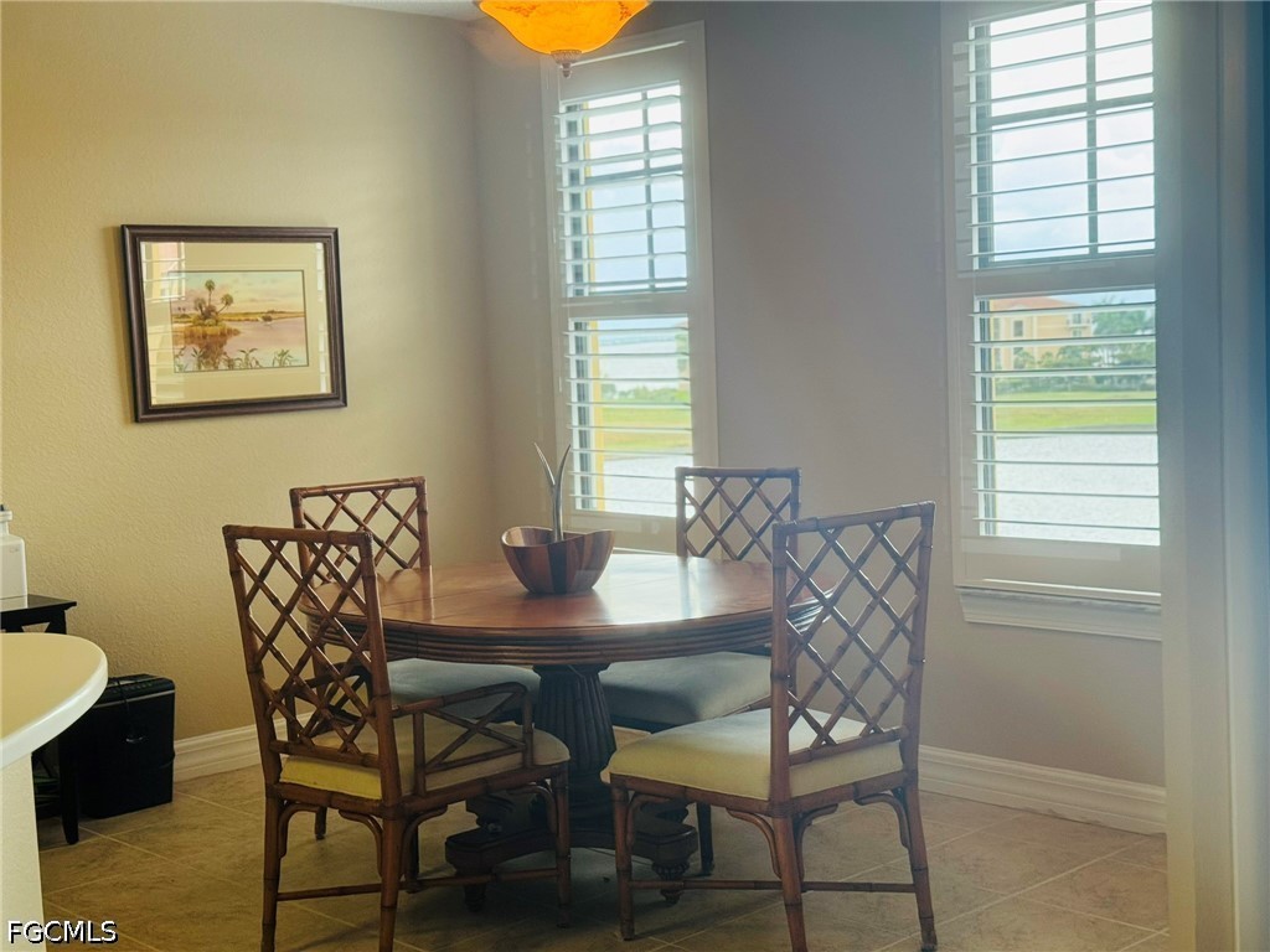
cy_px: 476
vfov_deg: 30.3
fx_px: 1761
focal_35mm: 48
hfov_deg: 39.7
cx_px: 635
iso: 80
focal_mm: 6.76
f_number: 1.78
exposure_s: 1/120
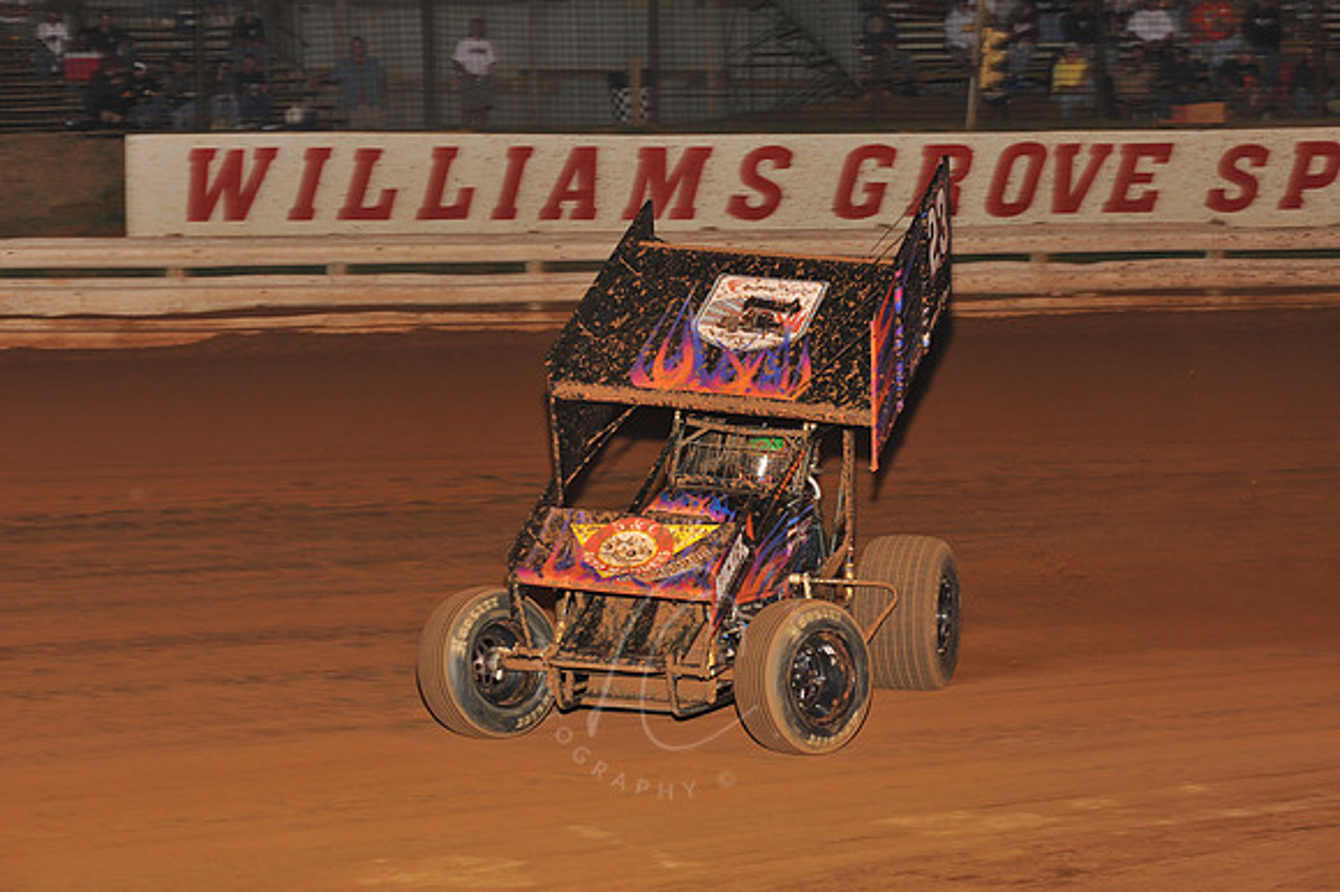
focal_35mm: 92
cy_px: 446
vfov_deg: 14.8
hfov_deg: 22.2
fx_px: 3422
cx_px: 670
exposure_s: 1/250
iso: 800
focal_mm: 92
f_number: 6.3
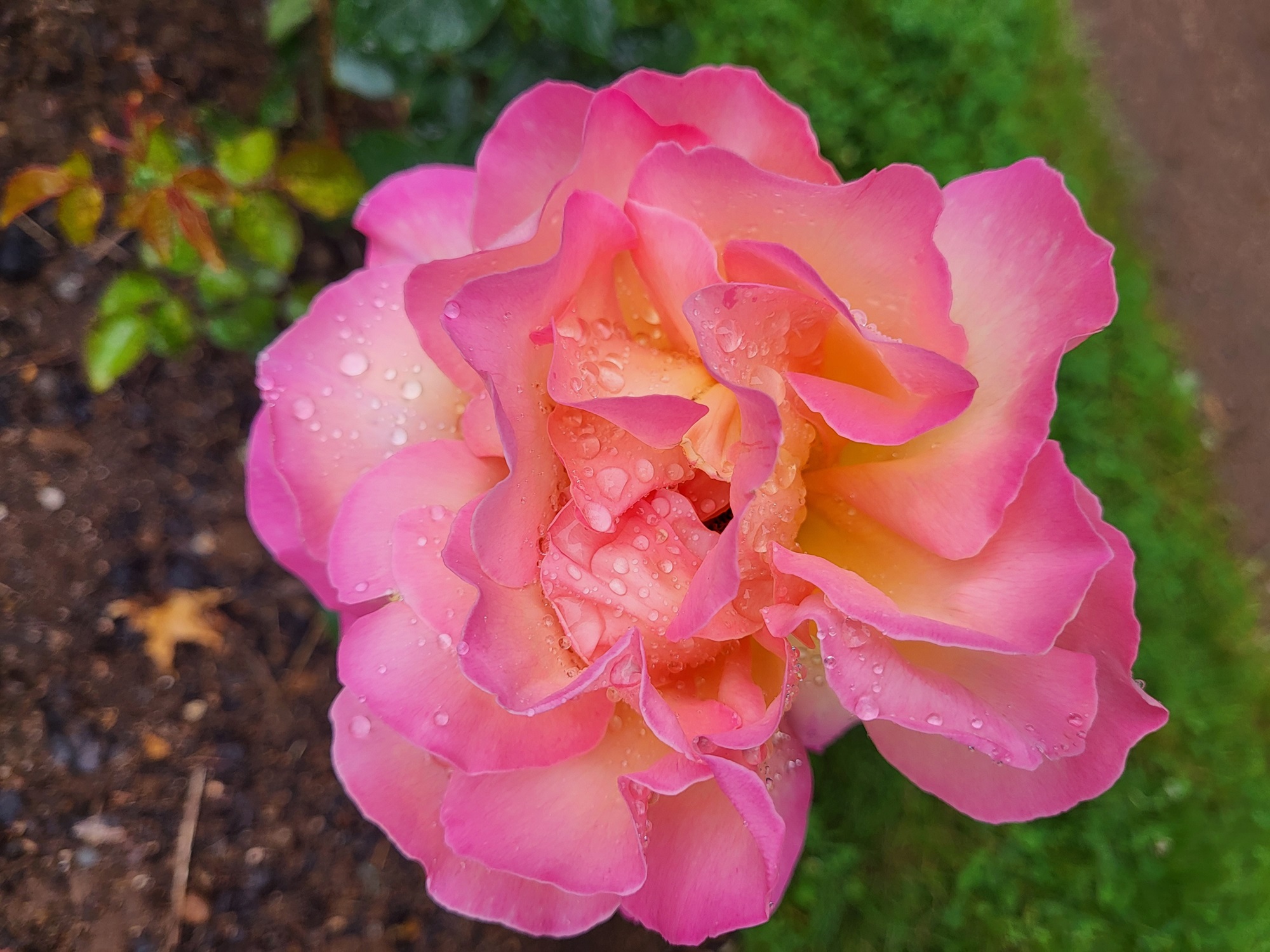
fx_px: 954
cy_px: 476
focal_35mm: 26
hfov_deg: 67.3
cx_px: 635
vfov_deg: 53.1
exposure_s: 1/418
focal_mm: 5.4
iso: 40
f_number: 1.8
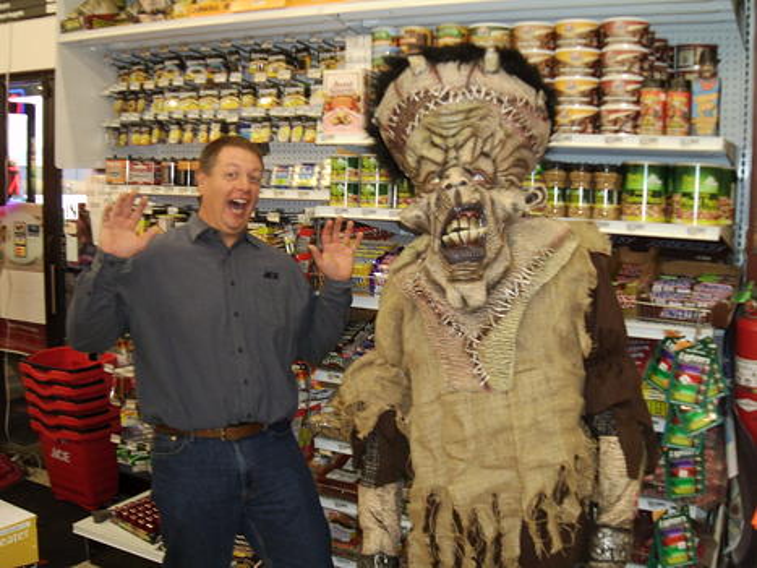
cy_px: 284
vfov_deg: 39.6
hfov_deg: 51.4
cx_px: 378
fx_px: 787
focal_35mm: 36
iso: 125
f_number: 3.9
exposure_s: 1/30
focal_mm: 6.3
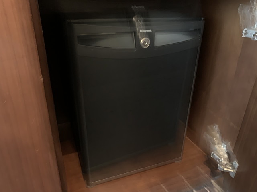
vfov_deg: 53.1
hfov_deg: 67.3
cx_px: 128
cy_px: 96
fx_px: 193
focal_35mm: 26
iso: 640
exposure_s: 1/4
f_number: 1.8
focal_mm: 4.25
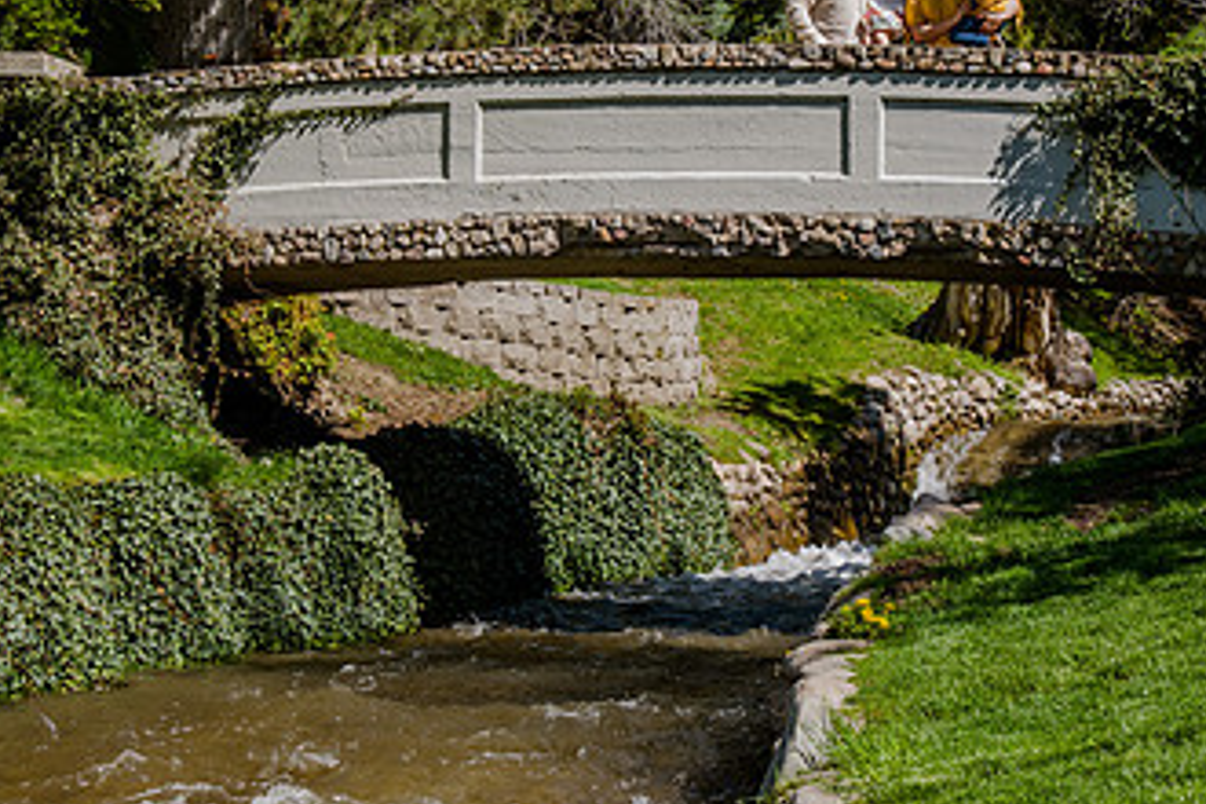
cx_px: 640
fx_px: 3249
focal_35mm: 97
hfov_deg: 21.0
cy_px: 196
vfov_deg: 14.1
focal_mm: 52
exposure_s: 1/160
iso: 200
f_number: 10
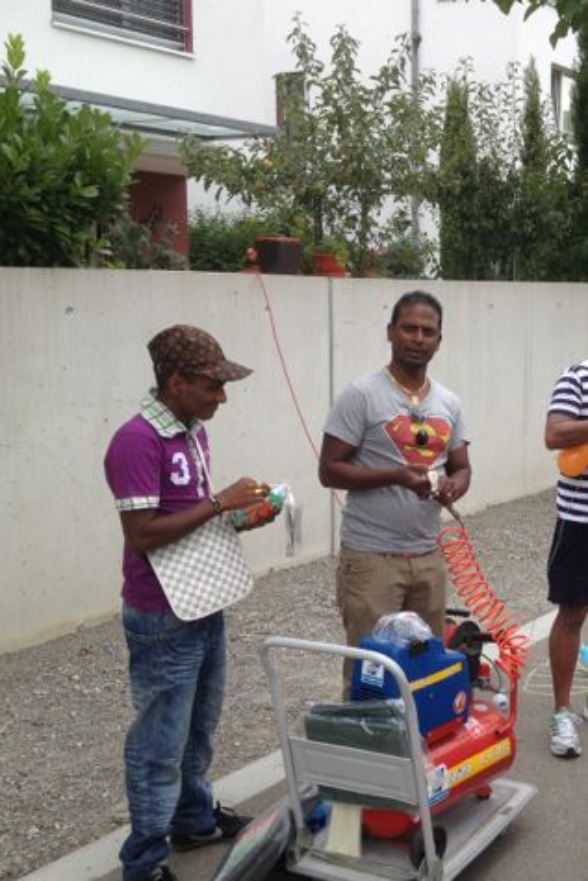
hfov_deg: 26.7
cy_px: 440
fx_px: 1200
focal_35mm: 49
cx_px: 523
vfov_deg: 40.3
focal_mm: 4.28
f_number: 2.4
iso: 50
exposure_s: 1/244
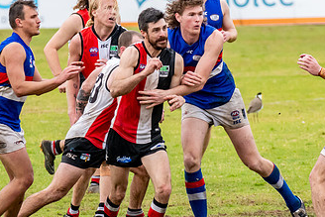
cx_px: 239
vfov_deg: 1.1
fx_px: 11072
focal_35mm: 1226
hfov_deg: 1.7
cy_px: 185
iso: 1250
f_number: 7.1
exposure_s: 1/2000
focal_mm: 360
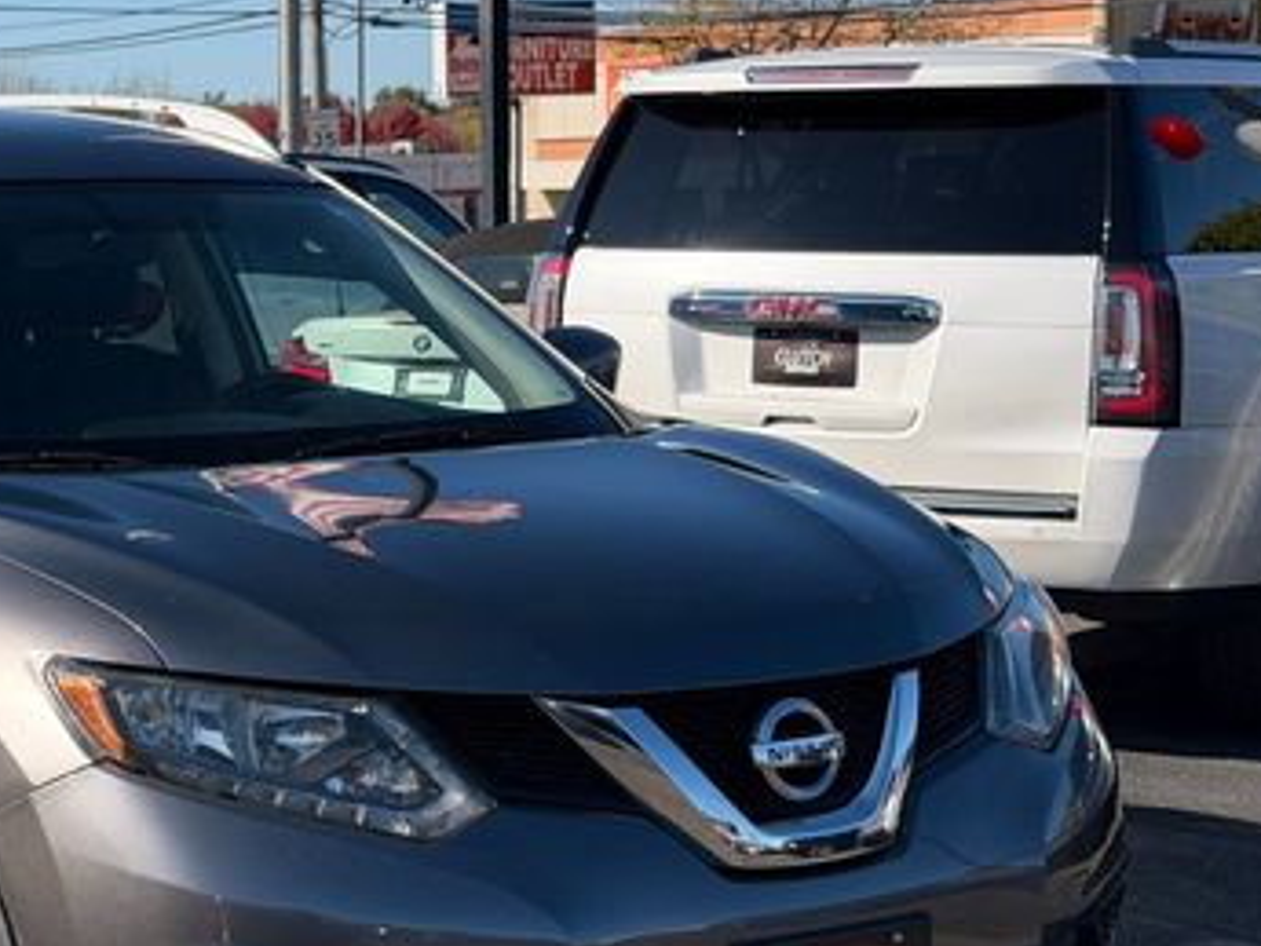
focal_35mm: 89
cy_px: 573
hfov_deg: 21.6
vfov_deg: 16.6
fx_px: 3243
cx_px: 175
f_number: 1.78
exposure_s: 1/5208
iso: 80
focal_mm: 6.76
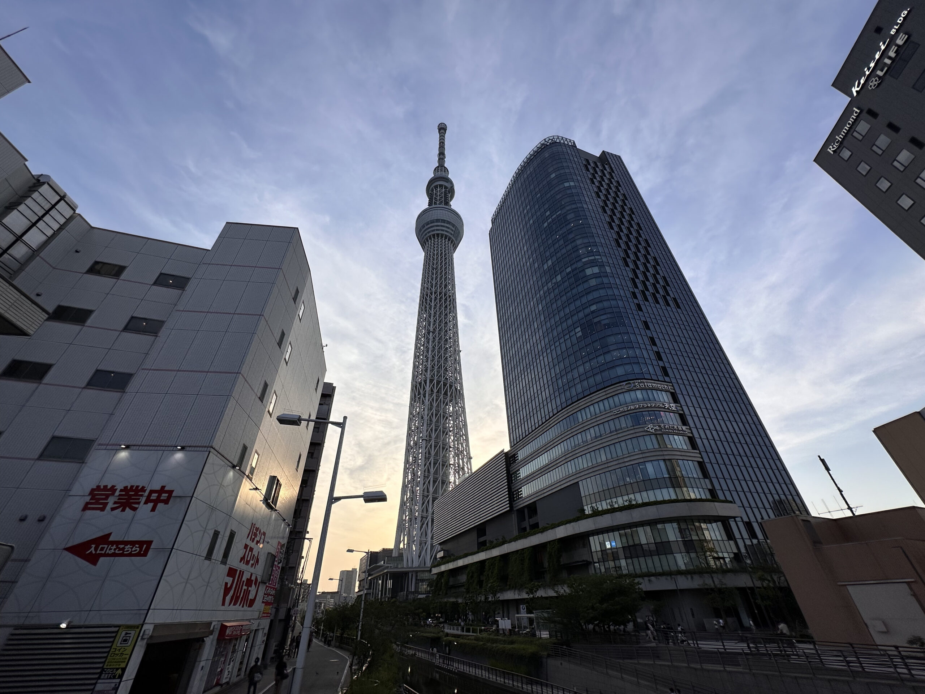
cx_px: 462
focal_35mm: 14
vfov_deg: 85.7
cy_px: 347
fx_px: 374
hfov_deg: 102.1
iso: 50
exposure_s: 1/2398
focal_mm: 2.22
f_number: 2.2
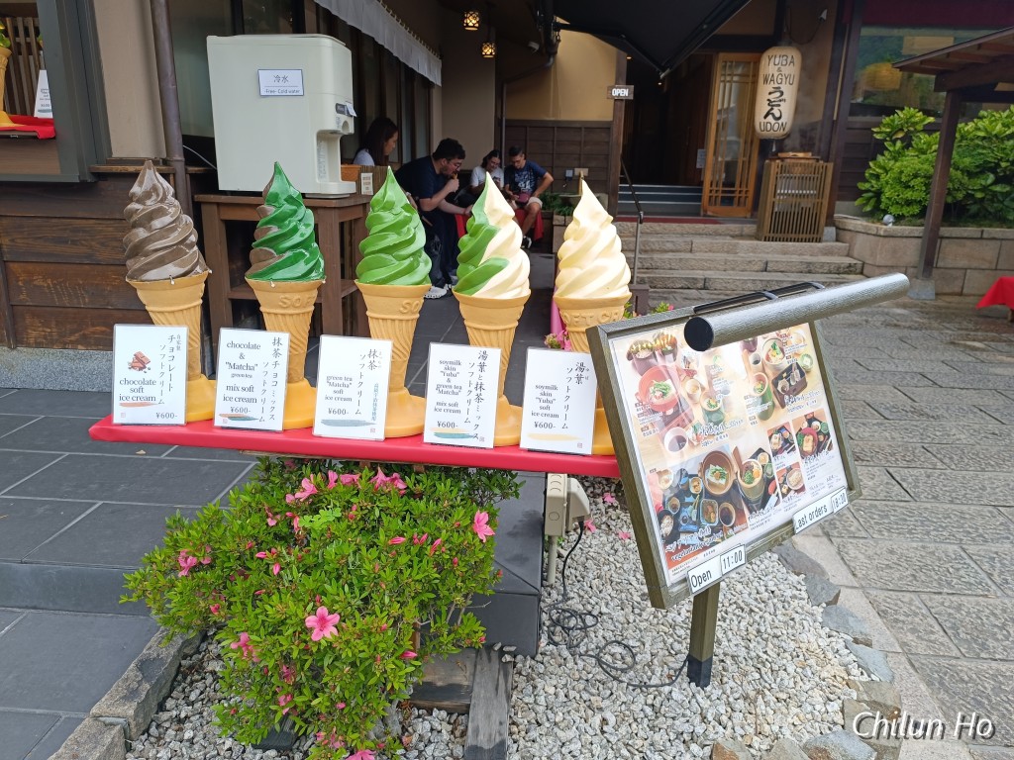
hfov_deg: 71.6
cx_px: 507
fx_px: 703
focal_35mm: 24
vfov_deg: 56.8
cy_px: 380
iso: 50
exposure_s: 1/119
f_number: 1.65
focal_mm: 6.14
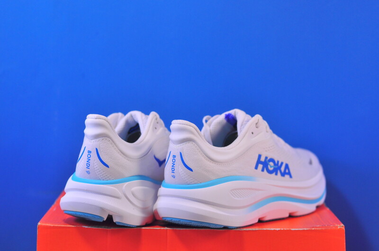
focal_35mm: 75
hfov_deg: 27.0
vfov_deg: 18.1
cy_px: 126
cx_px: 190
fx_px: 788
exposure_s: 1/320
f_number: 2.8
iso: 250
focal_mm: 50
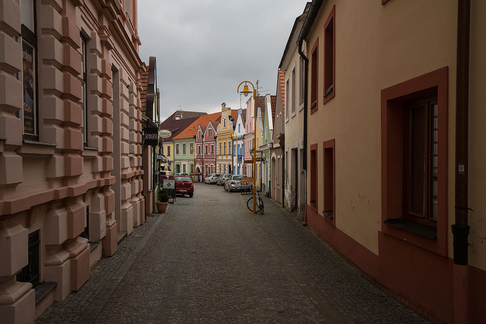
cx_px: 243
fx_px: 472
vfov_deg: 37.9
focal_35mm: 35
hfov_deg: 54.4
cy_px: 162
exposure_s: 1/80
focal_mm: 35
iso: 250
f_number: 13
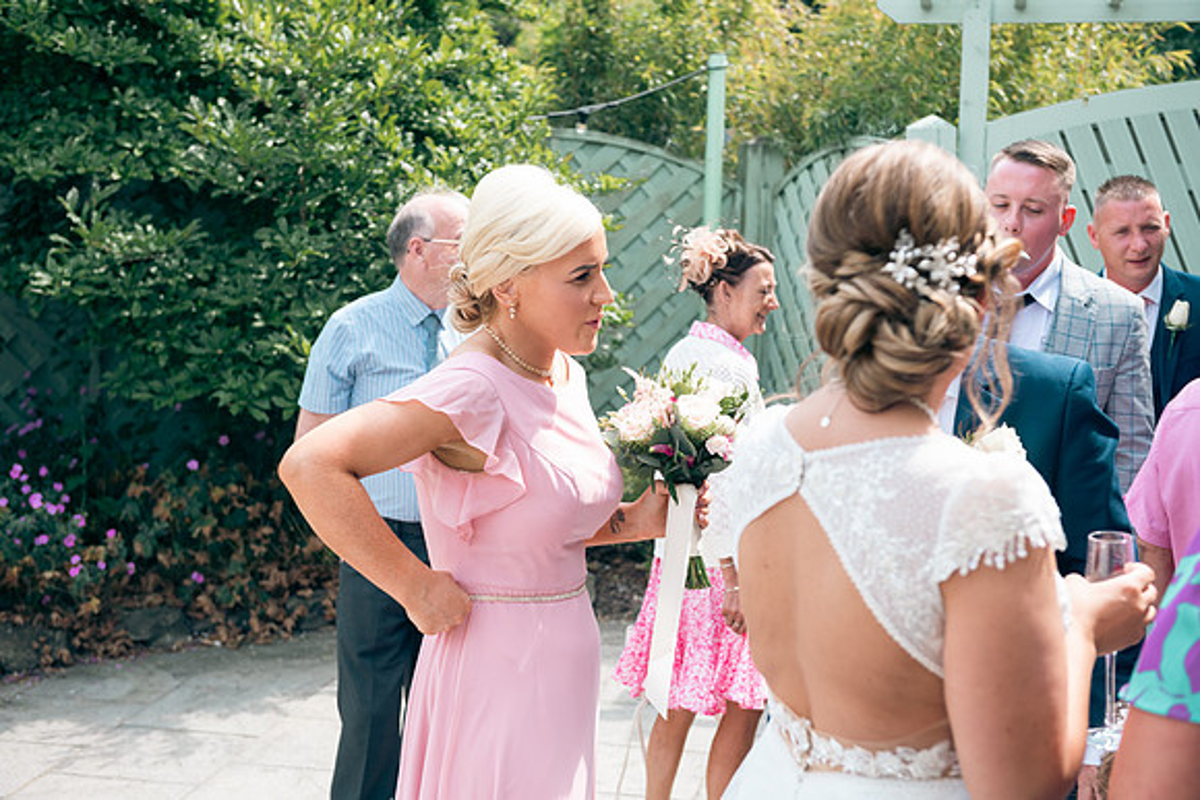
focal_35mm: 56
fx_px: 1867
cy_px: 400
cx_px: 600
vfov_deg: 24.2
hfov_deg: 35.6
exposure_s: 1/200
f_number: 5
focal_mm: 56
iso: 100
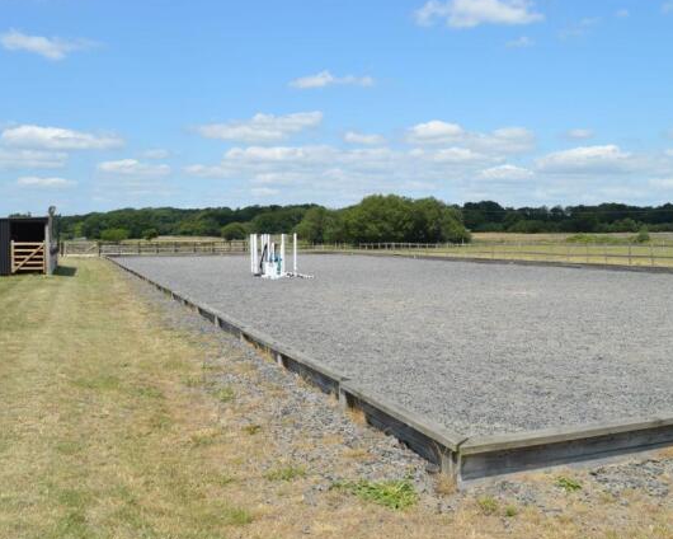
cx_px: 353
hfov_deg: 49.6
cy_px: 273
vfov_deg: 40.6
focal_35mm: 37
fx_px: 729
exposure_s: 1/320
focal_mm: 21
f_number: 9
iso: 100
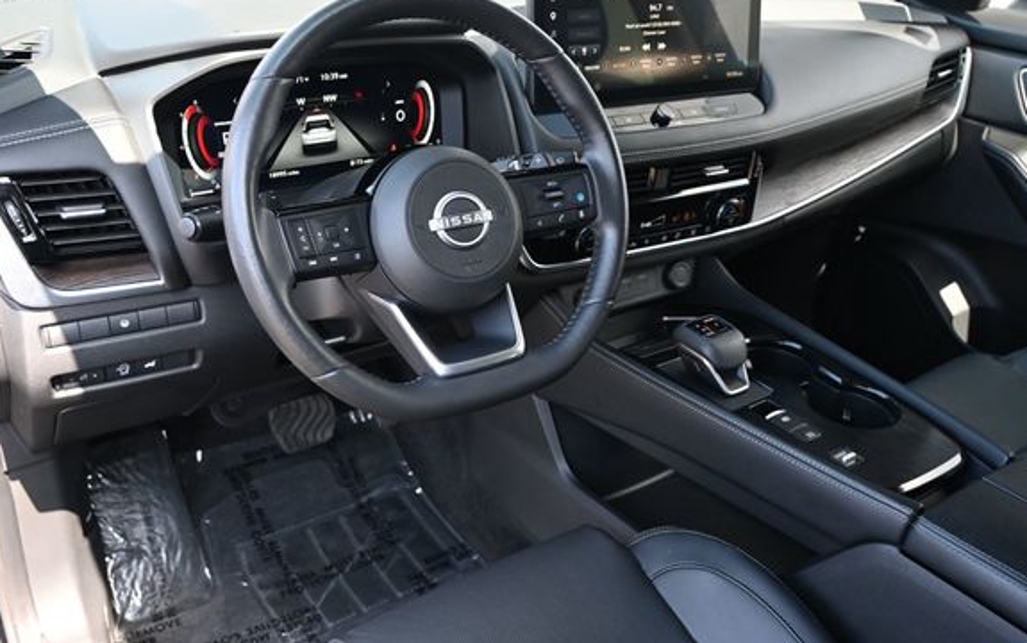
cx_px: 525
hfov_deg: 56.7
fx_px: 952
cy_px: 311
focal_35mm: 34
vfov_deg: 37.3
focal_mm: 20
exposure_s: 1/125
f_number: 3.8
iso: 500
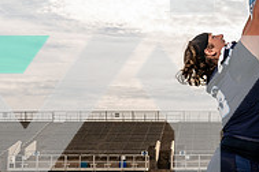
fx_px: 597
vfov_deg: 16.4
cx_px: 255
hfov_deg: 23.5
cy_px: 109
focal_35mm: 83
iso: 100
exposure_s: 1/250
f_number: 7.1
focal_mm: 27
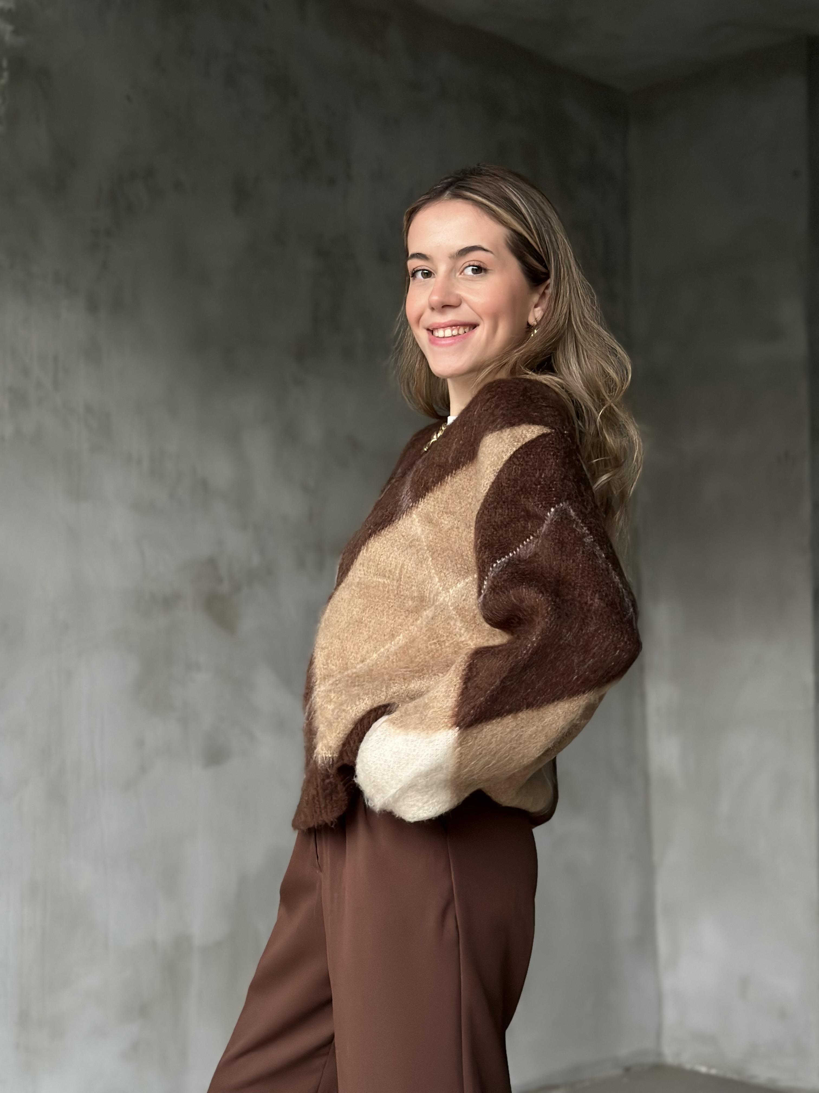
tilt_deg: +4.8
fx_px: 1514
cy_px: 546
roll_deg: -0.7
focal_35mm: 48
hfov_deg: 30.3
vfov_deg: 39.7
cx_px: 410
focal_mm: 6.86
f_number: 1.78
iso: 400
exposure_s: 1/47
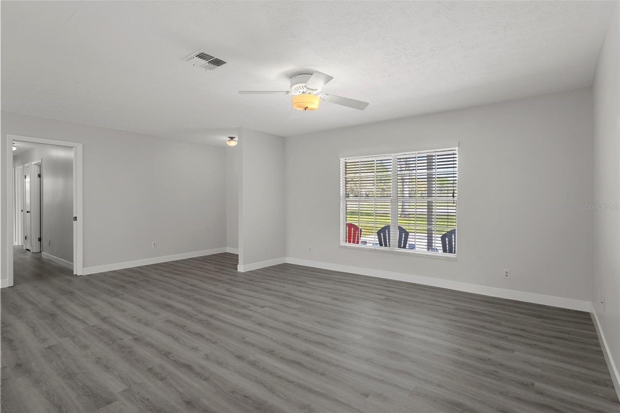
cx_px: 310
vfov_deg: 70.4
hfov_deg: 93.3
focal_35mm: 17
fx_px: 293
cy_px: 206
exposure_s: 1/1.25
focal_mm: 17
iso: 320
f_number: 8
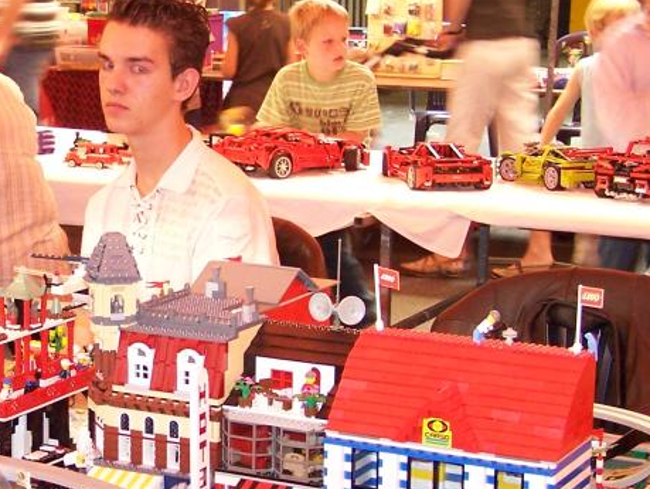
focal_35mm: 107
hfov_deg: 18.1
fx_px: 2011
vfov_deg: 13.8
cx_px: 72
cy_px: 279
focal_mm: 8
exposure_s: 1/4
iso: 140
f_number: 3
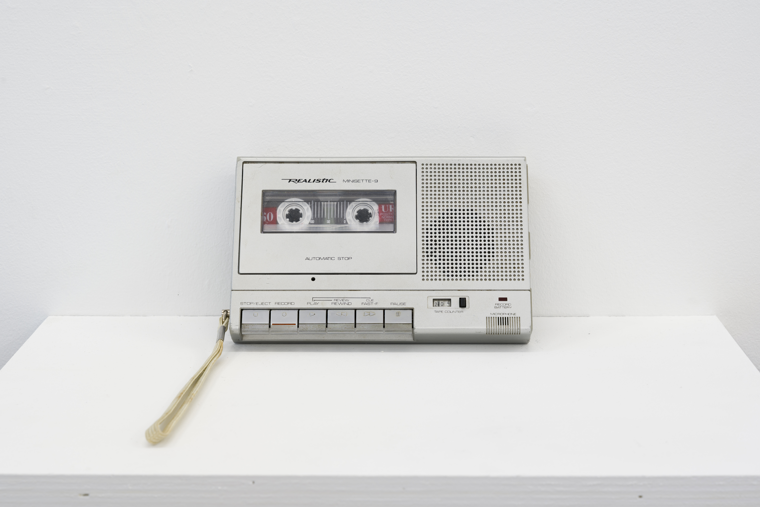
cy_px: 254
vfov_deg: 19.5
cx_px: 380
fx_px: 1478
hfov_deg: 28.8
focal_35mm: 70
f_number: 11
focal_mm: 70
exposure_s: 1/6
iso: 100
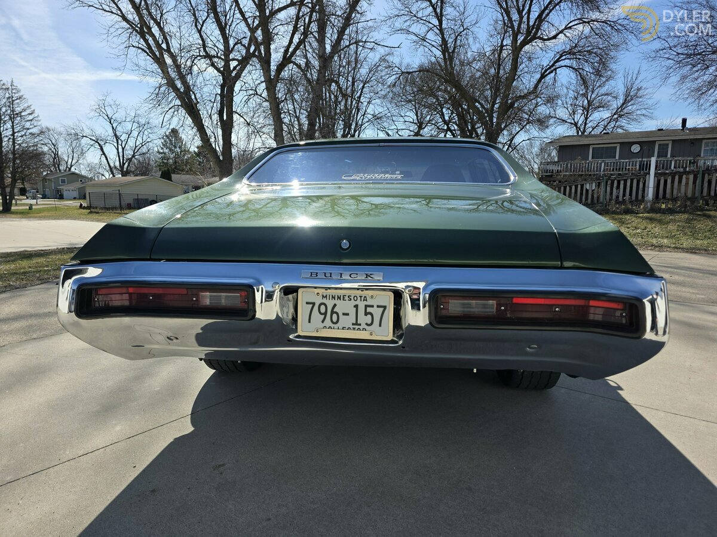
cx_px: 358
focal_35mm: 23
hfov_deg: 73.9
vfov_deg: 58.9
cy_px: 268
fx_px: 476
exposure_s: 1/5153
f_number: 1.7
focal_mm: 6.3
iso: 80
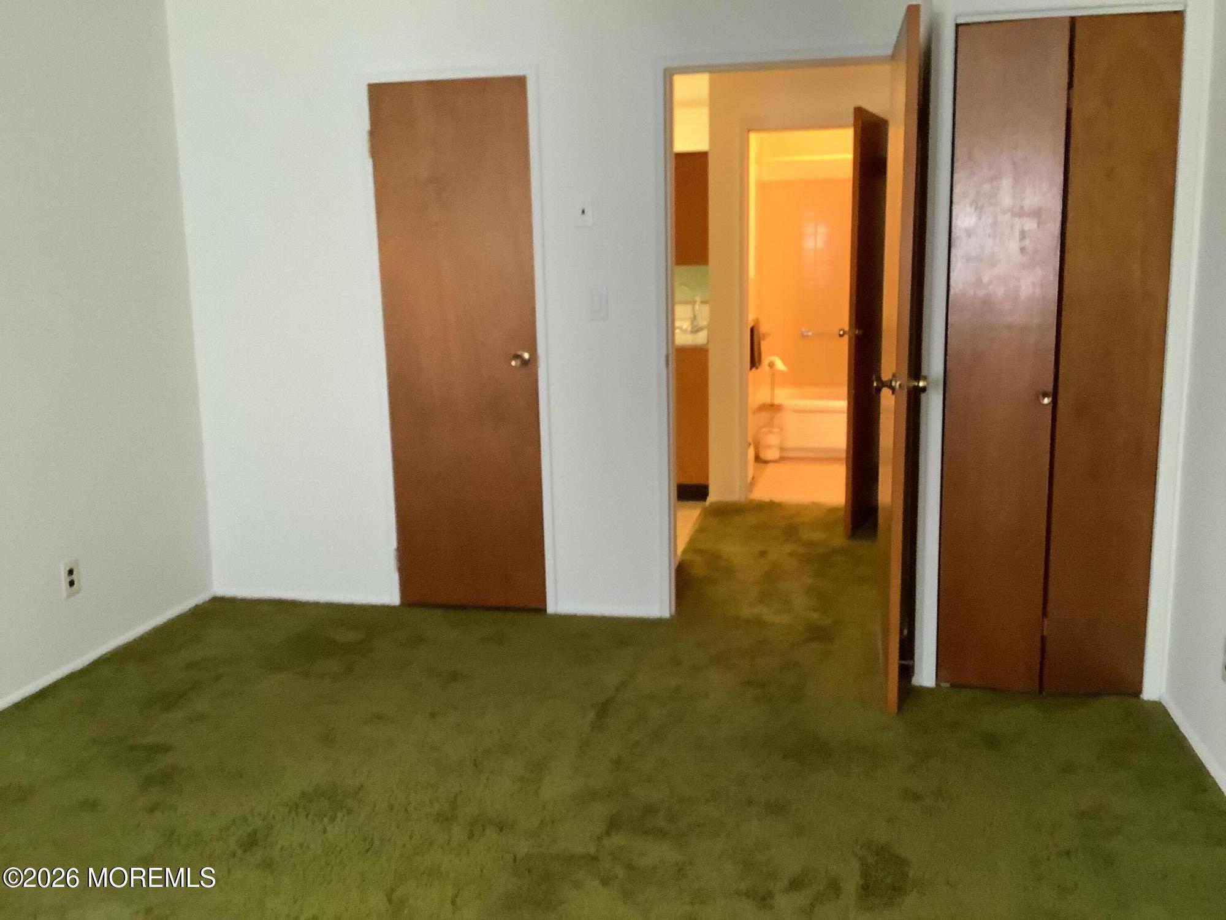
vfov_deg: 45.4
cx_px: 613
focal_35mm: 31
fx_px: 1098
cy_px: 460
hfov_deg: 58.4
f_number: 2.4
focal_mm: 3.3
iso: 400
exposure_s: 1/30
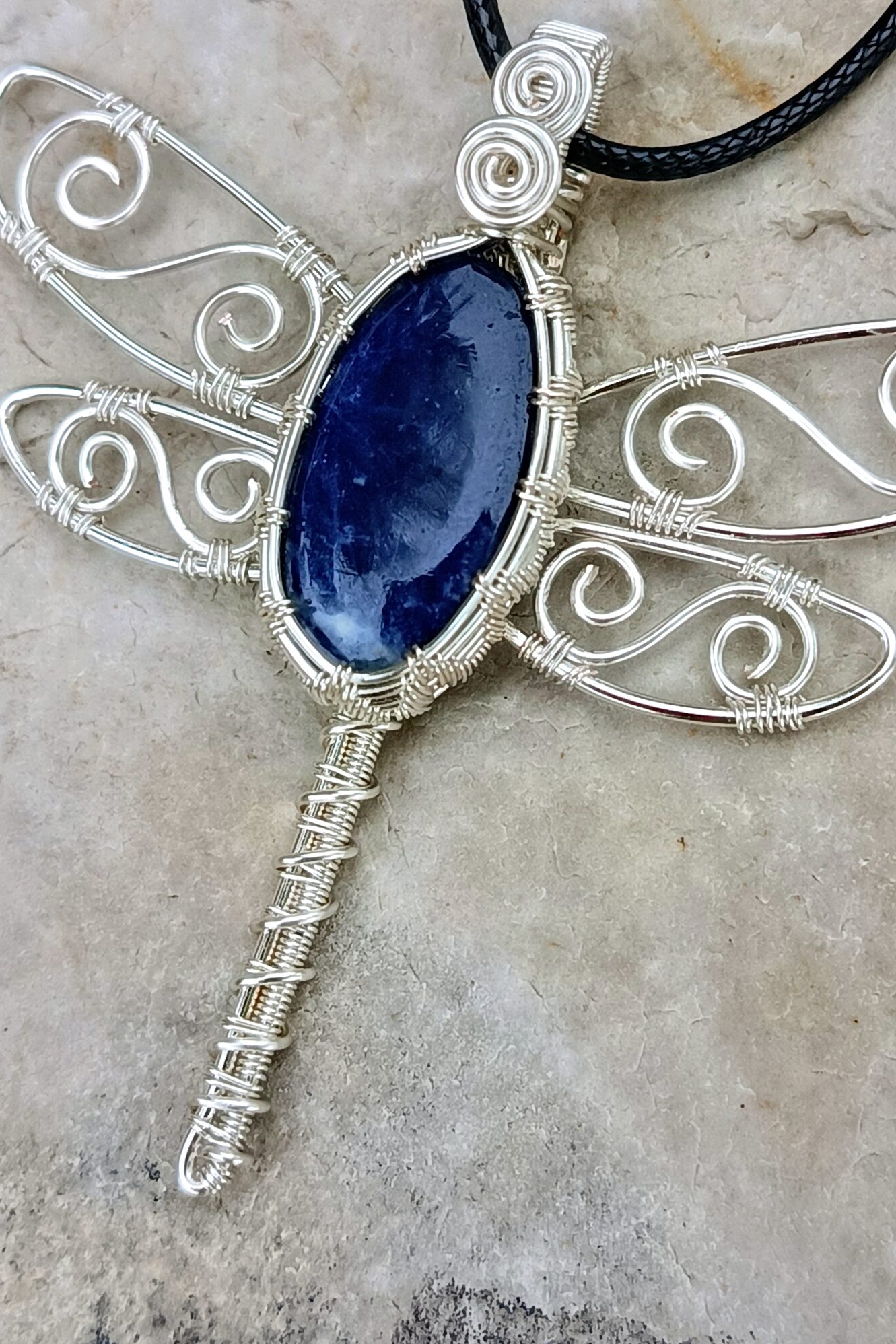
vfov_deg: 31.4
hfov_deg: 21.2
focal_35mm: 64
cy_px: 571
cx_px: 520
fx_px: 2390
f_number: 1.7
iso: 74
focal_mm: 5.24
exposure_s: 1/100
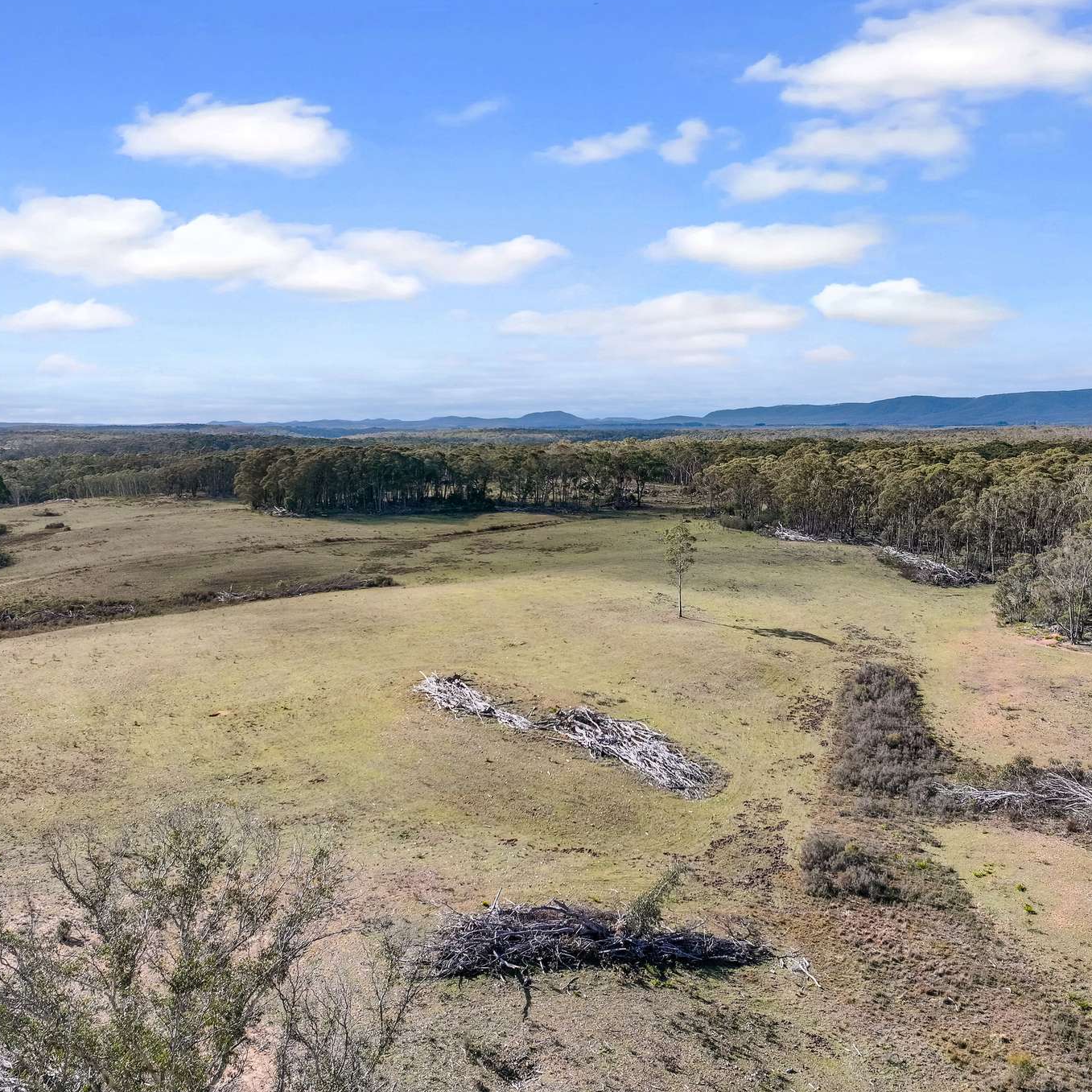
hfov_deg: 53.7
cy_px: 553
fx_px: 1071
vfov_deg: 54.0
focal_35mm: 30
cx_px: 650
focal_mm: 12.3
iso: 260
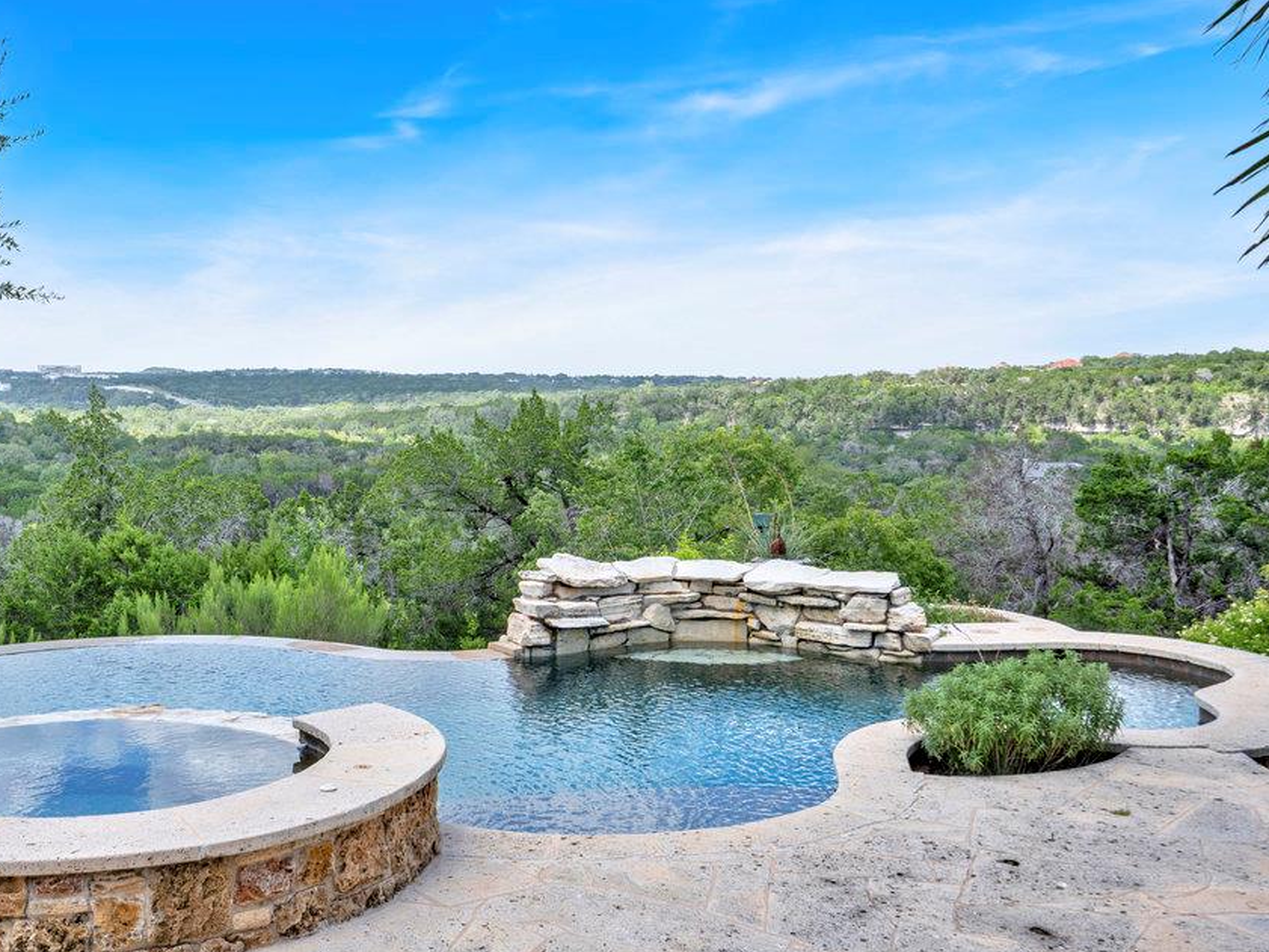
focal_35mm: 40
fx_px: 1467
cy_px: 470
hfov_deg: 46.6
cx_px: 518
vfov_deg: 36.0
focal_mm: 35
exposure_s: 1/125
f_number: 10
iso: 100
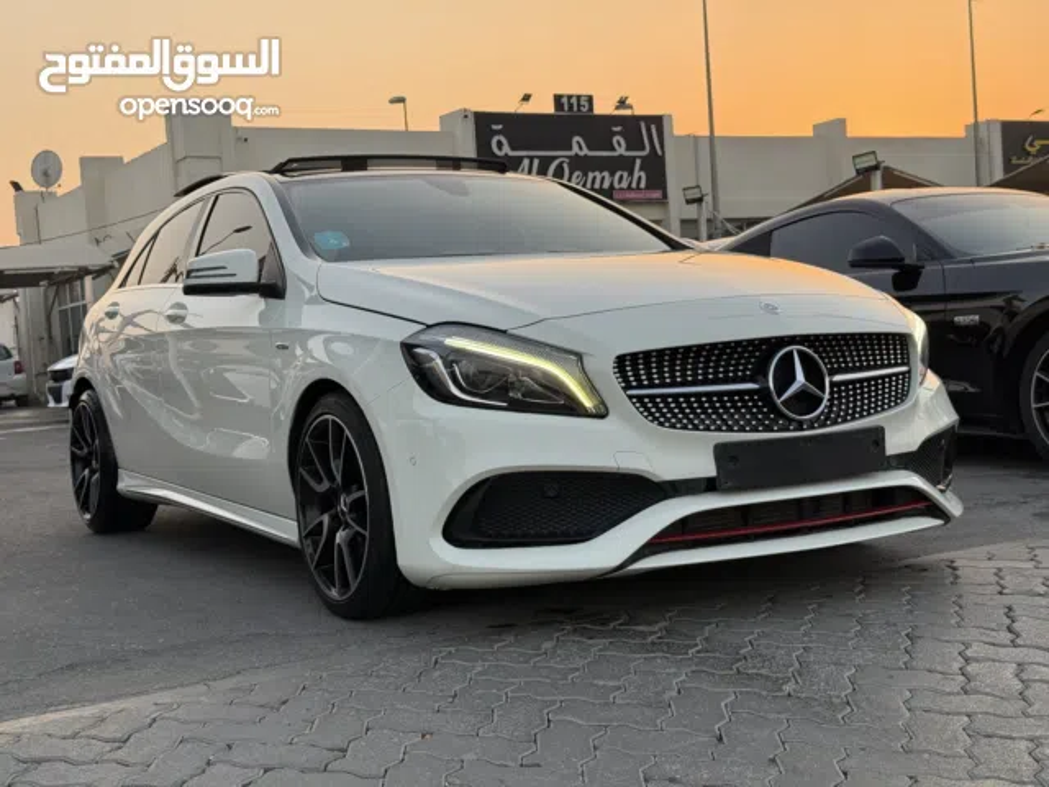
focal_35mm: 48
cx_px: 524
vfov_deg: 30.3
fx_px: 1455
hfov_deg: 39.7
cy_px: 394
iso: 64
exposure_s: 1/455
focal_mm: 6.76
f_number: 1.78
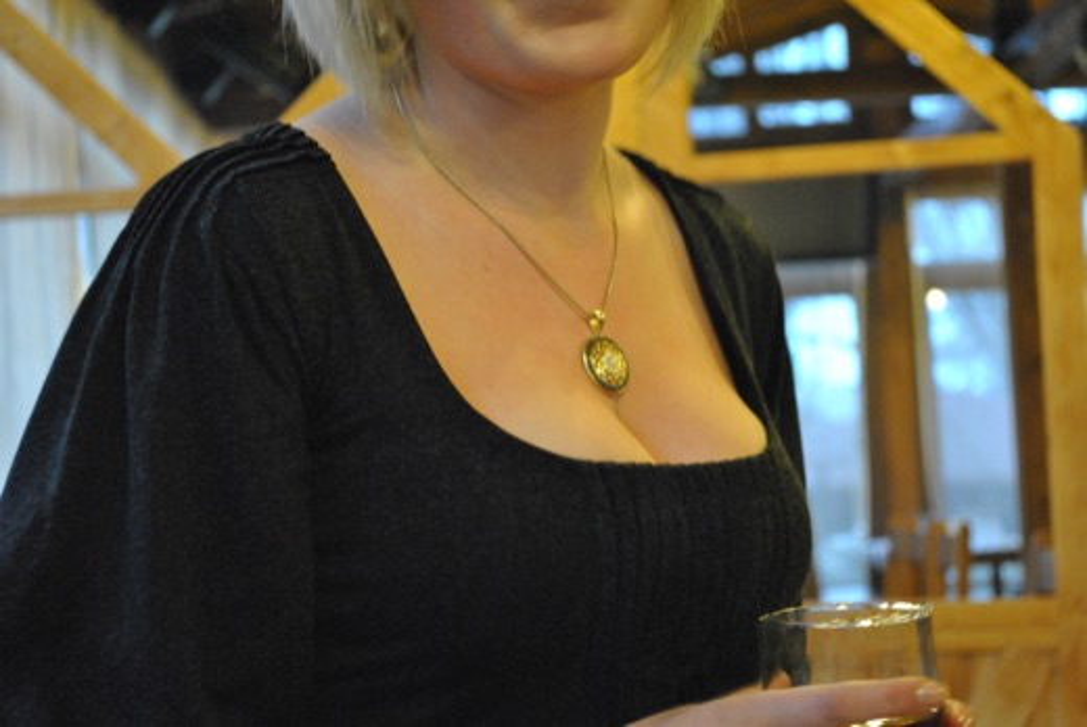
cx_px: 544
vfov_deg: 16.6
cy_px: 364
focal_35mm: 82
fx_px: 2494
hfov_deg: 24.6
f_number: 5.6
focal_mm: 55
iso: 1600
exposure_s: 1/10
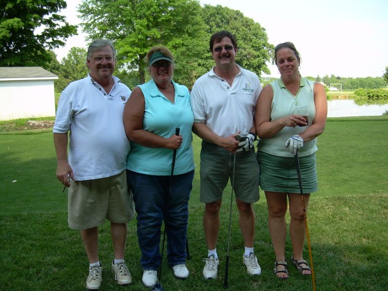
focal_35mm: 38
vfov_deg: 37.7
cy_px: 146
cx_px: 194
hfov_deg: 49.0
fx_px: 426
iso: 50
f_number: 2.8
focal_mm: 6.3
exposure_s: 1/297
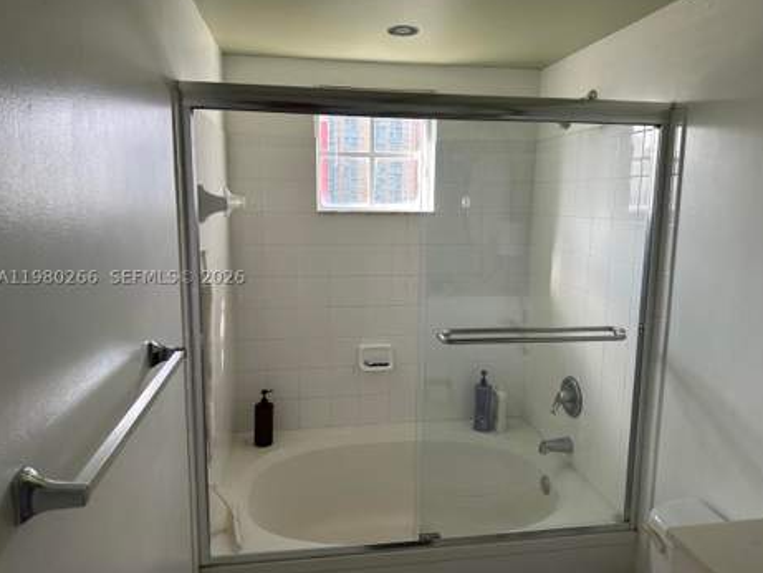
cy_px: 277
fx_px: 551
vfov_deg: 54.9
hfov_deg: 69.4
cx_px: 391
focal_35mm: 25
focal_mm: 6.86
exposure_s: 1/242
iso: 80
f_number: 1.78
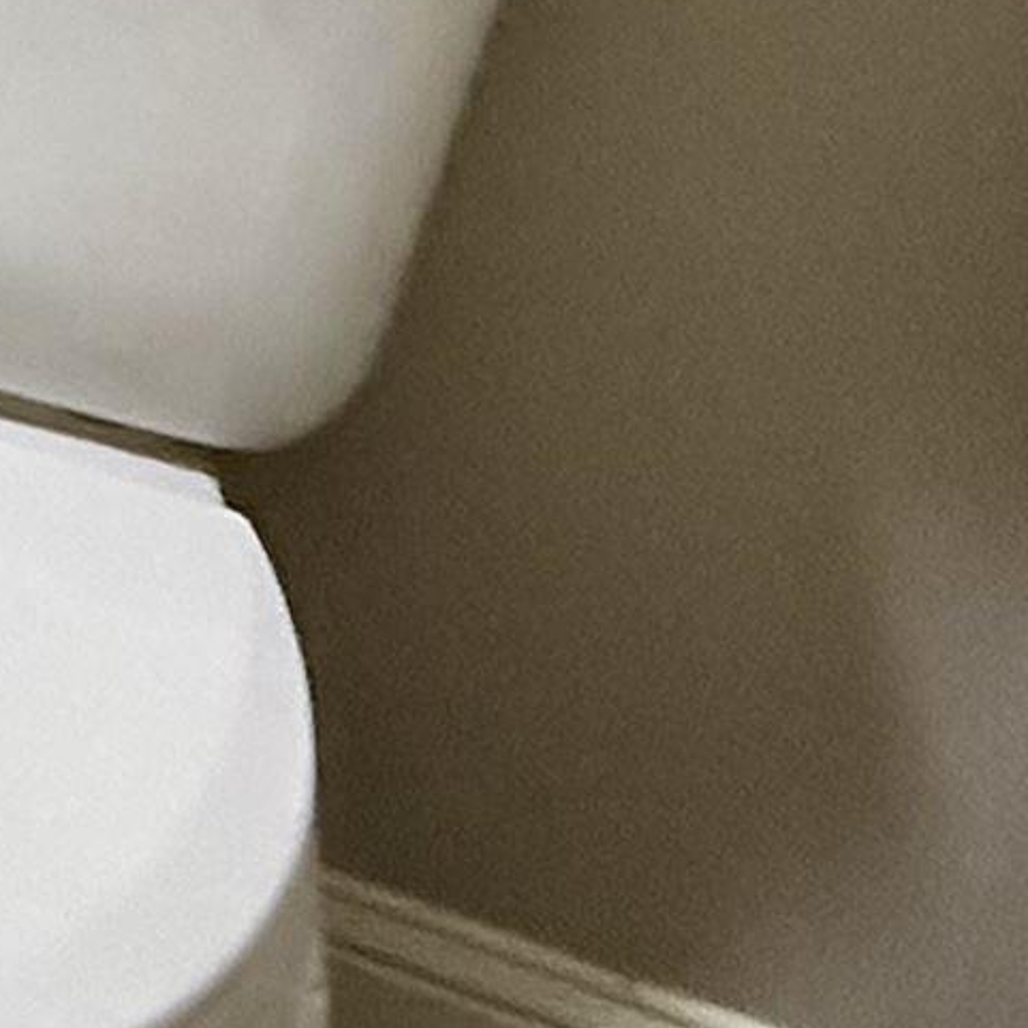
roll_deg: -1.0
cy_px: -507
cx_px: -1246
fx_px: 2654
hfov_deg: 15.4
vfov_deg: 19.2
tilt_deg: -14.1
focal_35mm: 79
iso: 1000
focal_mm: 2.22
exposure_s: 1/60
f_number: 2.2
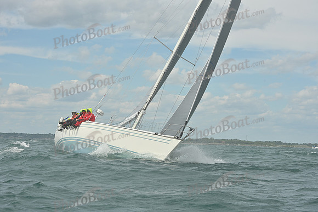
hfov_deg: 22.1
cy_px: 106
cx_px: 159
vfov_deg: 14.9
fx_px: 813
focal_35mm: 92
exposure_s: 1/1250
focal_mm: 92
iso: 320
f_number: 11
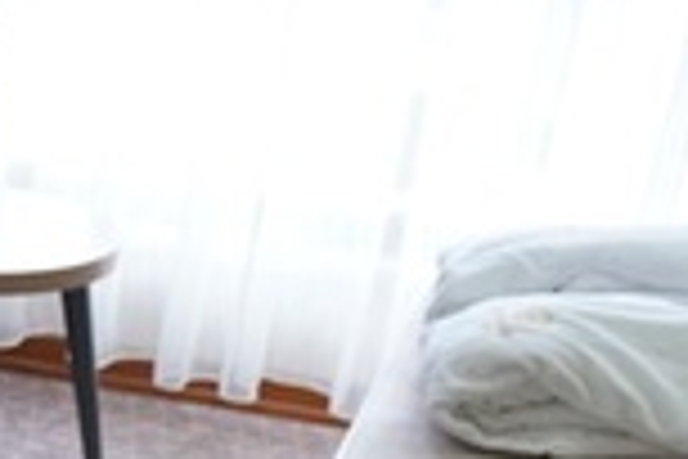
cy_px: 646
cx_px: -796
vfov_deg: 10.7
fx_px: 2370
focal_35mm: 124
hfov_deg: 13.5
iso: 1600
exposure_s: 1/160
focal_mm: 19
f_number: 3.2
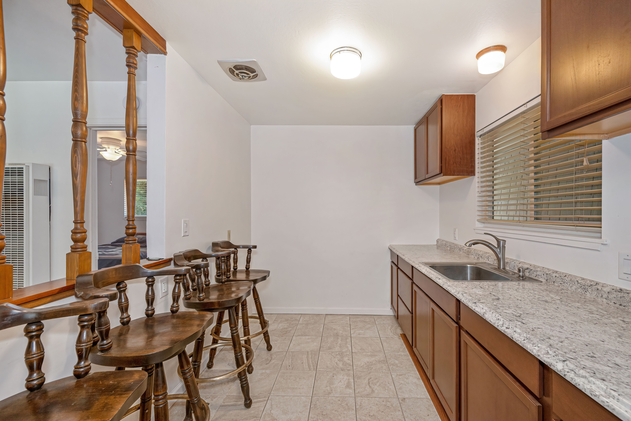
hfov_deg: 100.2
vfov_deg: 77.3
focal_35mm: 15
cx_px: 337
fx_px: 263
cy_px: 218
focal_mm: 14
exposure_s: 1/60
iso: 640
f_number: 6.3
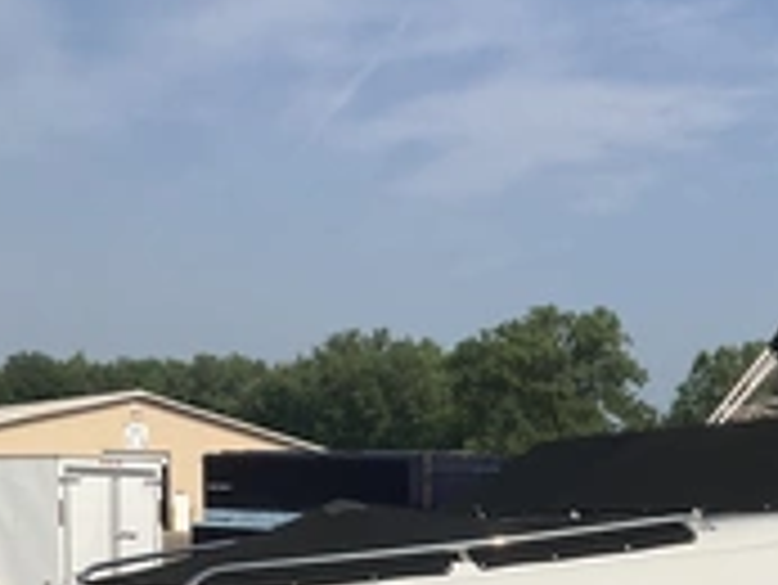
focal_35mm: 67
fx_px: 1507
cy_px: 603
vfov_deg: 21.1
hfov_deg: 28.4
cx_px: 612
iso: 25
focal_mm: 3
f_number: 1.8
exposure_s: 1/2667
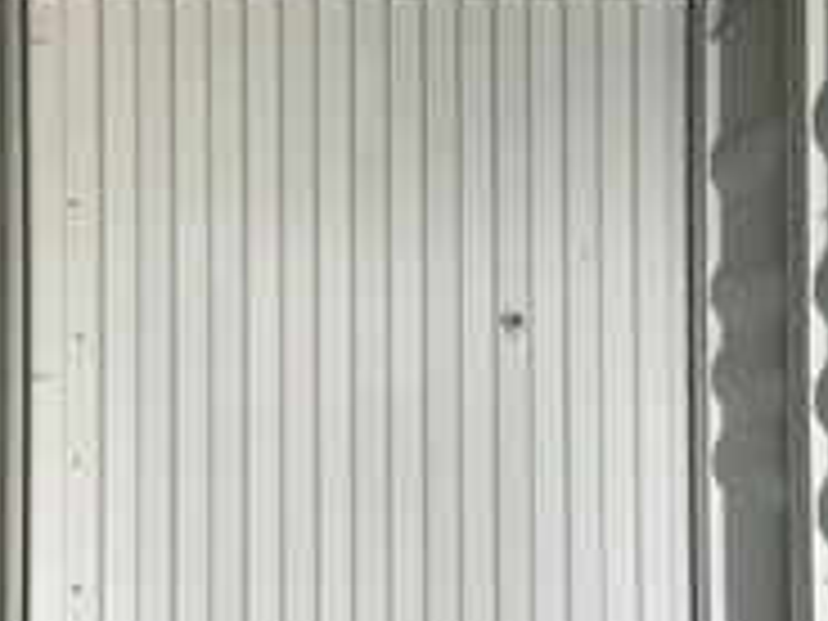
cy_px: 288
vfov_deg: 23.3
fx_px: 1507
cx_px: 428
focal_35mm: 63
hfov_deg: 30.7
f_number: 1.8
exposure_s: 1/60
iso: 125
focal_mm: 3
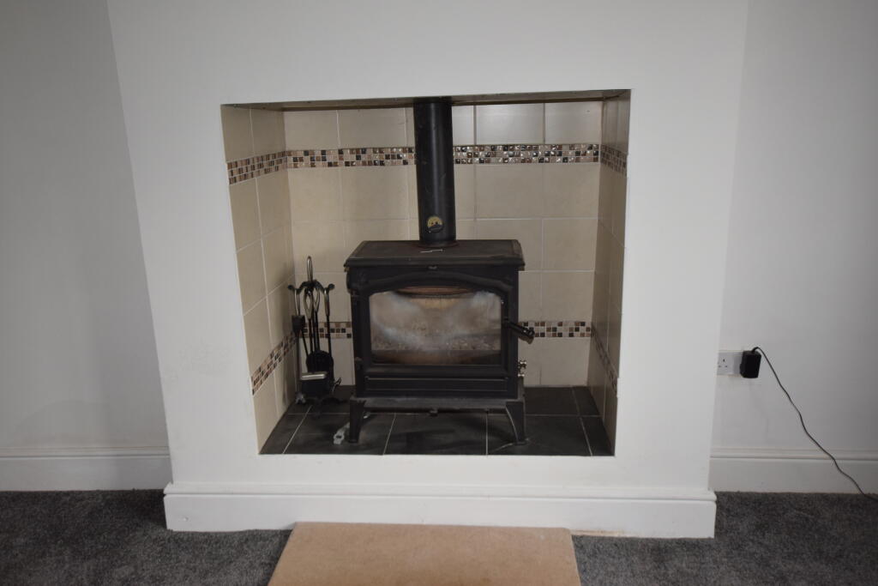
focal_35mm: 30
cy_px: 293
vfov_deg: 43.6
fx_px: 732
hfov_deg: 61.9
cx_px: 439
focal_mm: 20
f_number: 4
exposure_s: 1/60
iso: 800
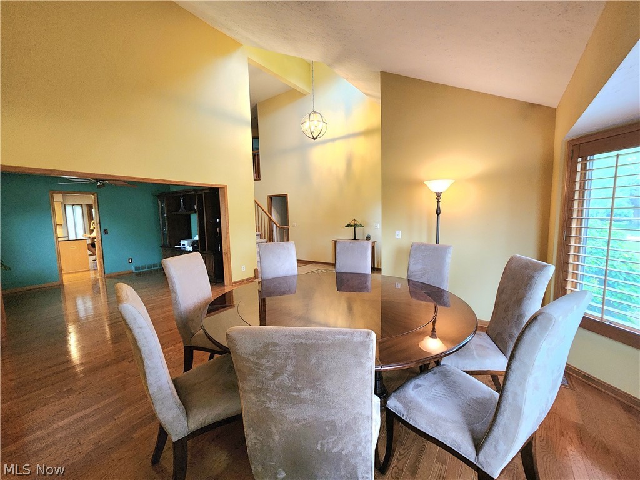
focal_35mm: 13
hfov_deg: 106.2
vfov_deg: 89.9
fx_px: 240
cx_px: 320
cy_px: 240
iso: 400
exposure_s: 1/40
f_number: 2.2
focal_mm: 2.2
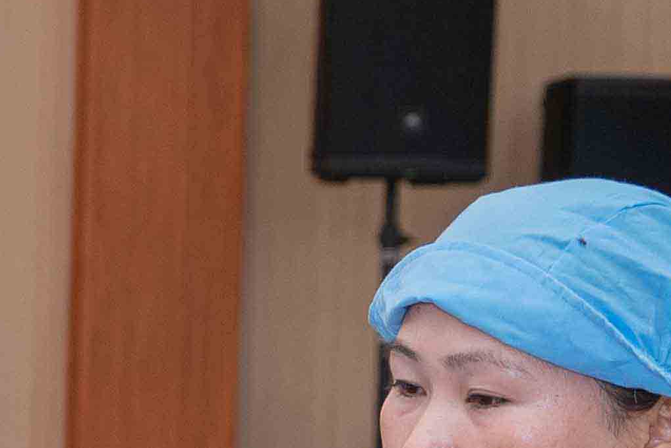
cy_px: 611
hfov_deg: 8.8
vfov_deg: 6.5
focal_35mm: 209
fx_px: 3900
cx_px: -983
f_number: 3.5
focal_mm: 35.9
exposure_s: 1/100
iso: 500
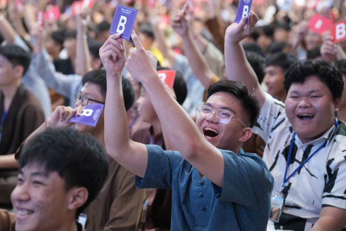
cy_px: 113
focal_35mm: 86
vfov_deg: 15.9
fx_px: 826
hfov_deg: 23.6
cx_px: 168
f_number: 2.5
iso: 2500
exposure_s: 1/125
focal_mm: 77
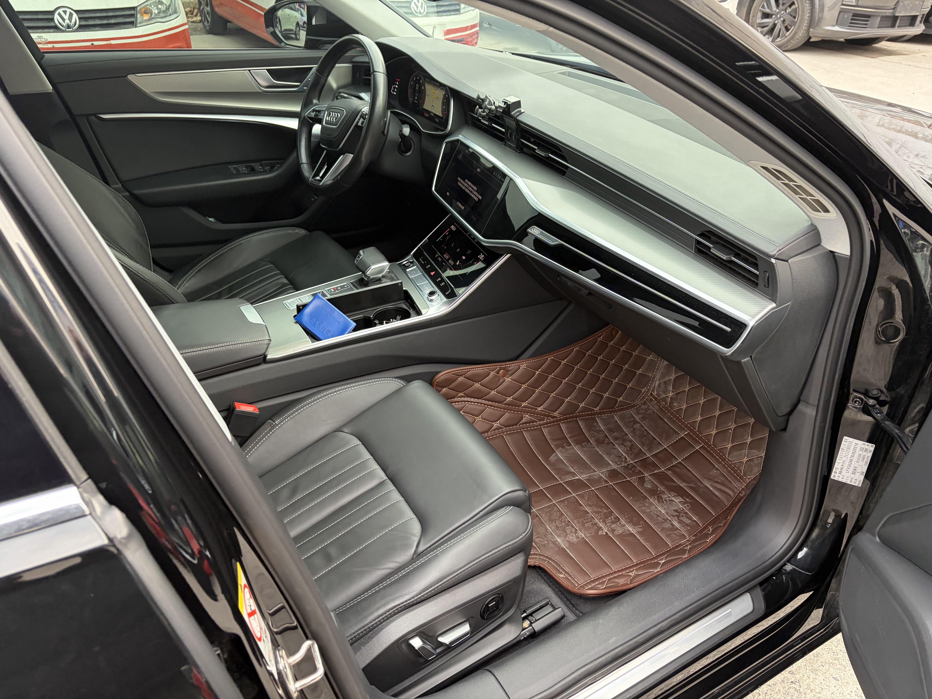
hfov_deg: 67.3
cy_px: 350
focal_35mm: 26
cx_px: 466
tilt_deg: -34.8
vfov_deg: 53.1
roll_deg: -0.4
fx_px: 700
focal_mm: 5.96
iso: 125
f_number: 1.6
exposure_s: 1/98
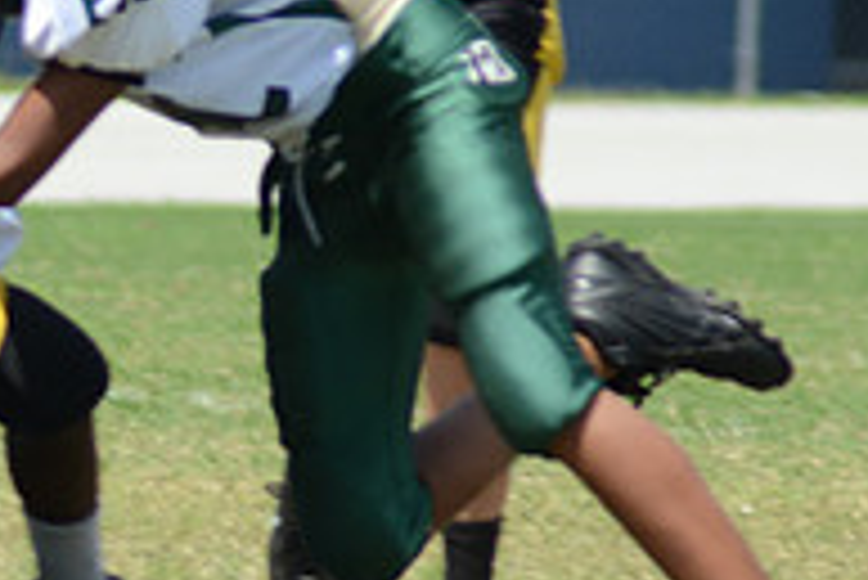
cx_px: -148
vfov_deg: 1.0
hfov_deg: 1.4
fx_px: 34745
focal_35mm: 1440
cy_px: 157
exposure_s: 1/500
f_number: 8
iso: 200
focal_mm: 320
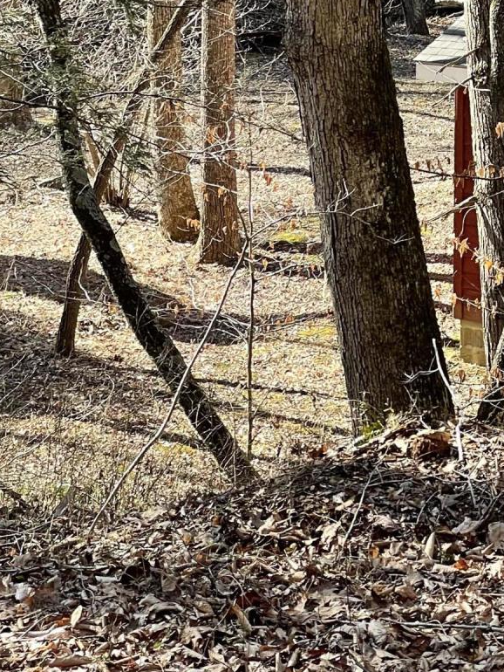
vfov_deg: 14.1
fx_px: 2619
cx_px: 649
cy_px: -178
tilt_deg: -4.4
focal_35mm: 135
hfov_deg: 10.7
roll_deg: -1.4
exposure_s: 1/147
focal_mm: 6
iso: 25
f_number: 2
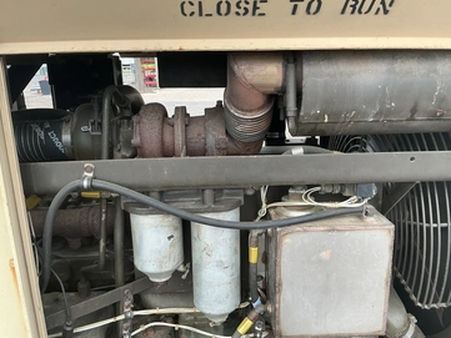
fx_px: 404
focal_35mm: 31
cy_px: 185
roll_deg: +2.2
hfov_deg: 58.3
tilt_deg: -13.9
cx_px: 236
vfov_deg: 45.4
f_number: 1.8
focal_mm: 3
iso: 32
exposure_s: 1/122
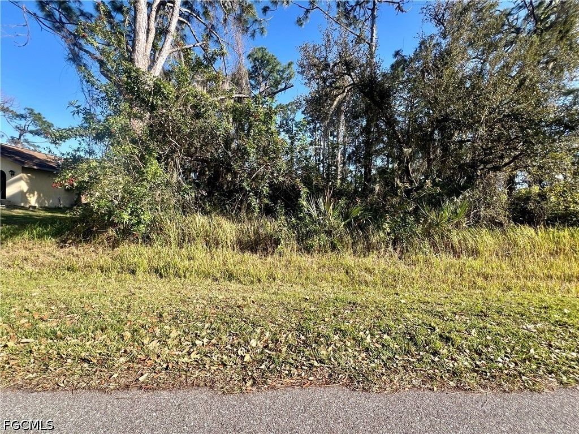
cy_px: 217
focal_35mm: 13
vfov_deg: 89.9
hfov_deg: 106.2
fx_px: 217
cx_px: 290
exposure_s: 1/558
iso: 32
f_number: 1.8
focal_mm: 1.57
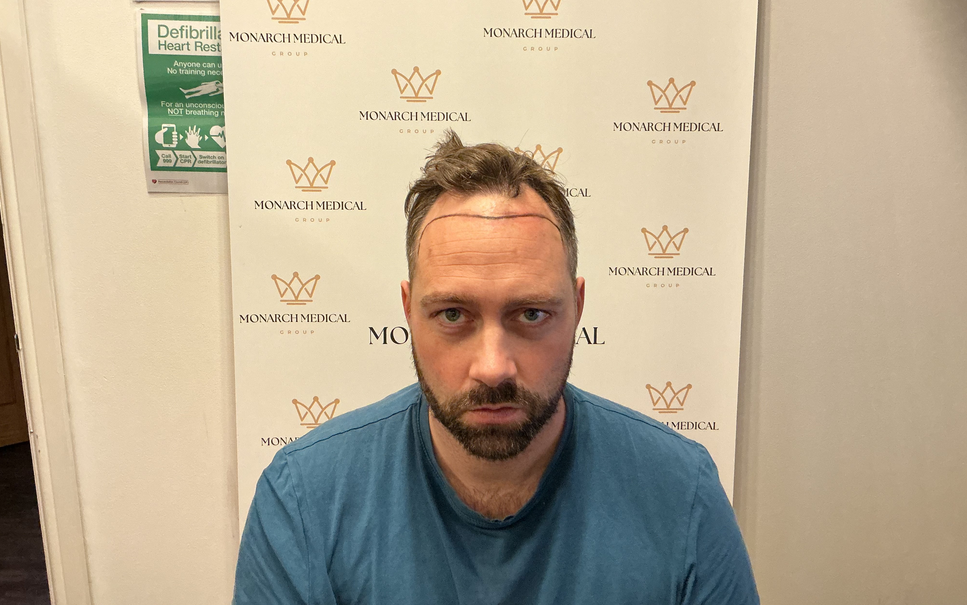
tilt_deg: -11.5
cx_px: 483
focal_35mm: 31
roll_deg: -0.5
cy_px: 264
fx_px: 817
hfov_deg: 61.2
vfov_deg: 40.5
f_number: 1.8
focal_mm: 3
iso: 200
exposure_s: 1/60
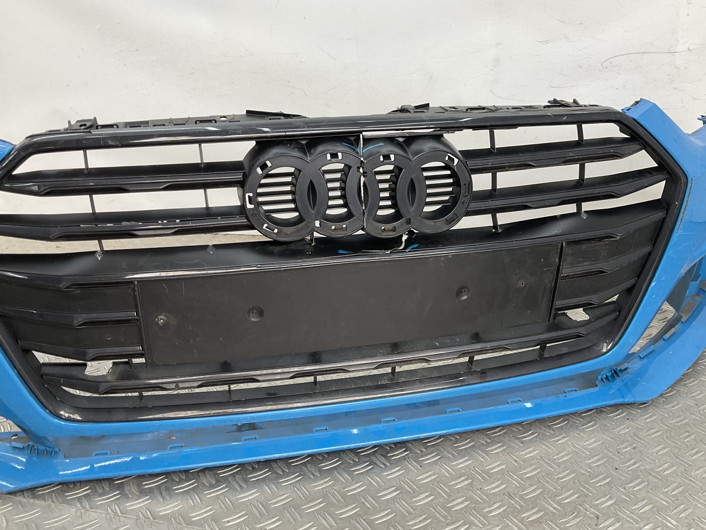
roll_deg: +0.5
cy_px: 281
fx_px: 653
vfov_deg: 44.1
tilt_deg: -21.8
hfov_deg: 56.8
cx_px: 333
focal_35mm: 32
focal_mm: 3
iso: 25
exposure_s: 1/120
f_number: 1.8
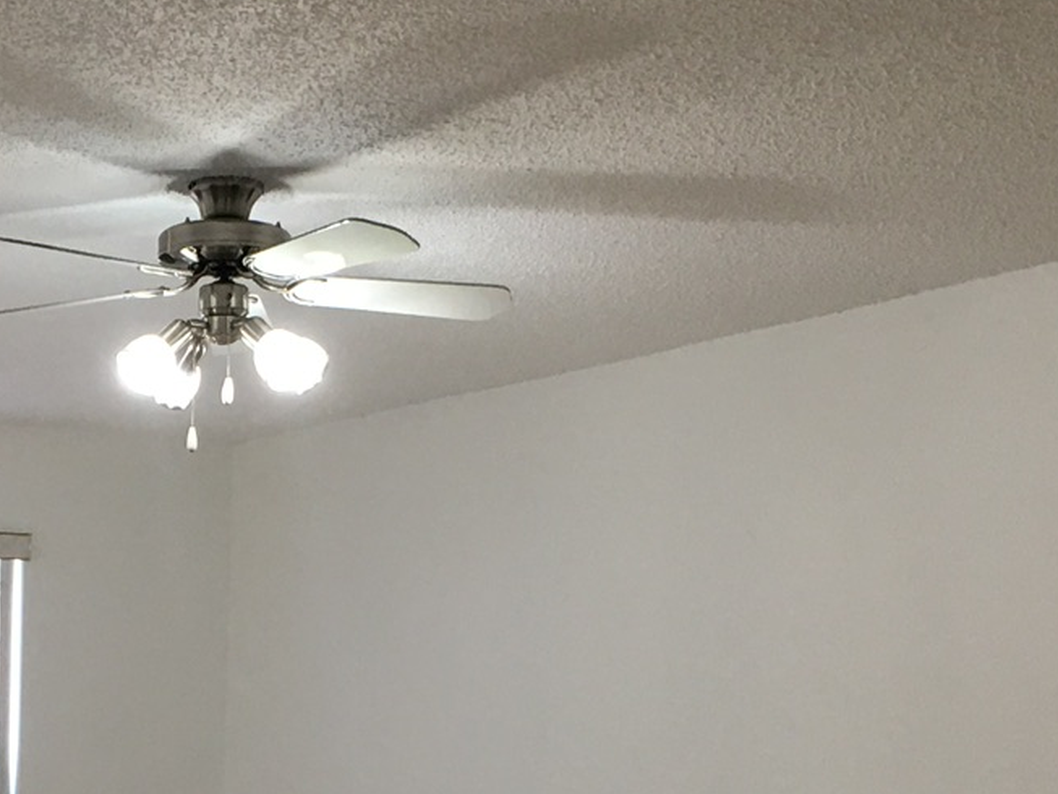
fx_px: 2782
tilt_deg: -4.2
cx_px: 96
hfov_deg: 21.1
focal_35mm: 91
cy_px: 903
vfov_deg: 15.7
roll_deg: -1.5
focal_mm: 4.15
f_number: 2.2
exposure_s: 1/30
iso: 32
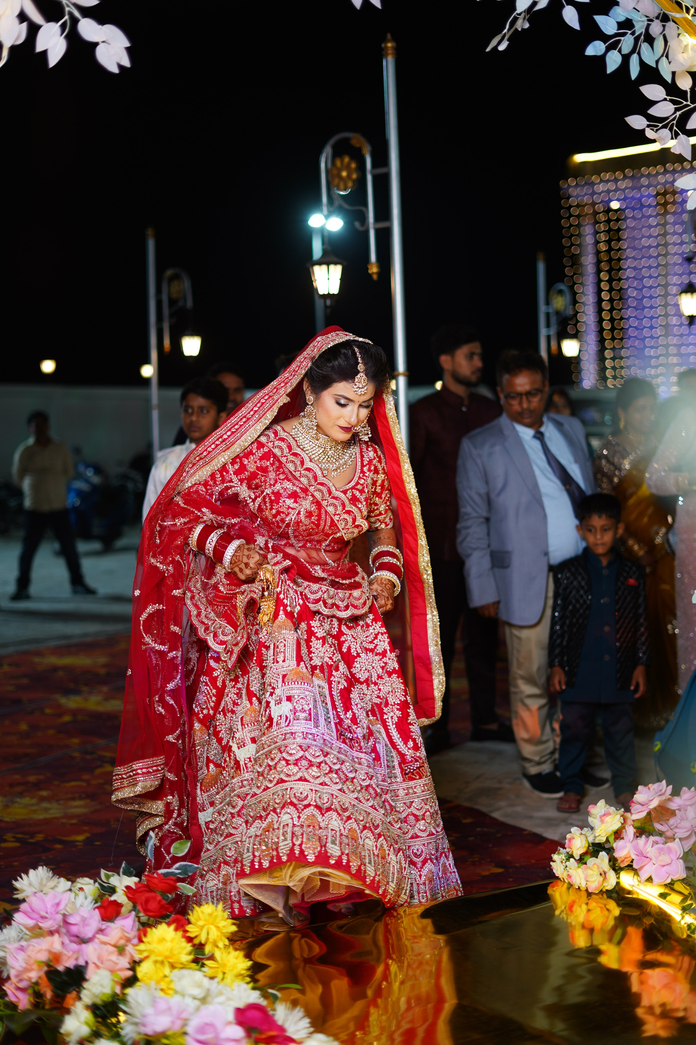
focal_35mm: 50
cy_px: 522
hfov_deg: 27.0
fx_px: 1450
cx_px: 348
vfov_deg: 39.6
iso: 200
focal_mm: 50
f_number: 1.8
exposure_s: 1/125
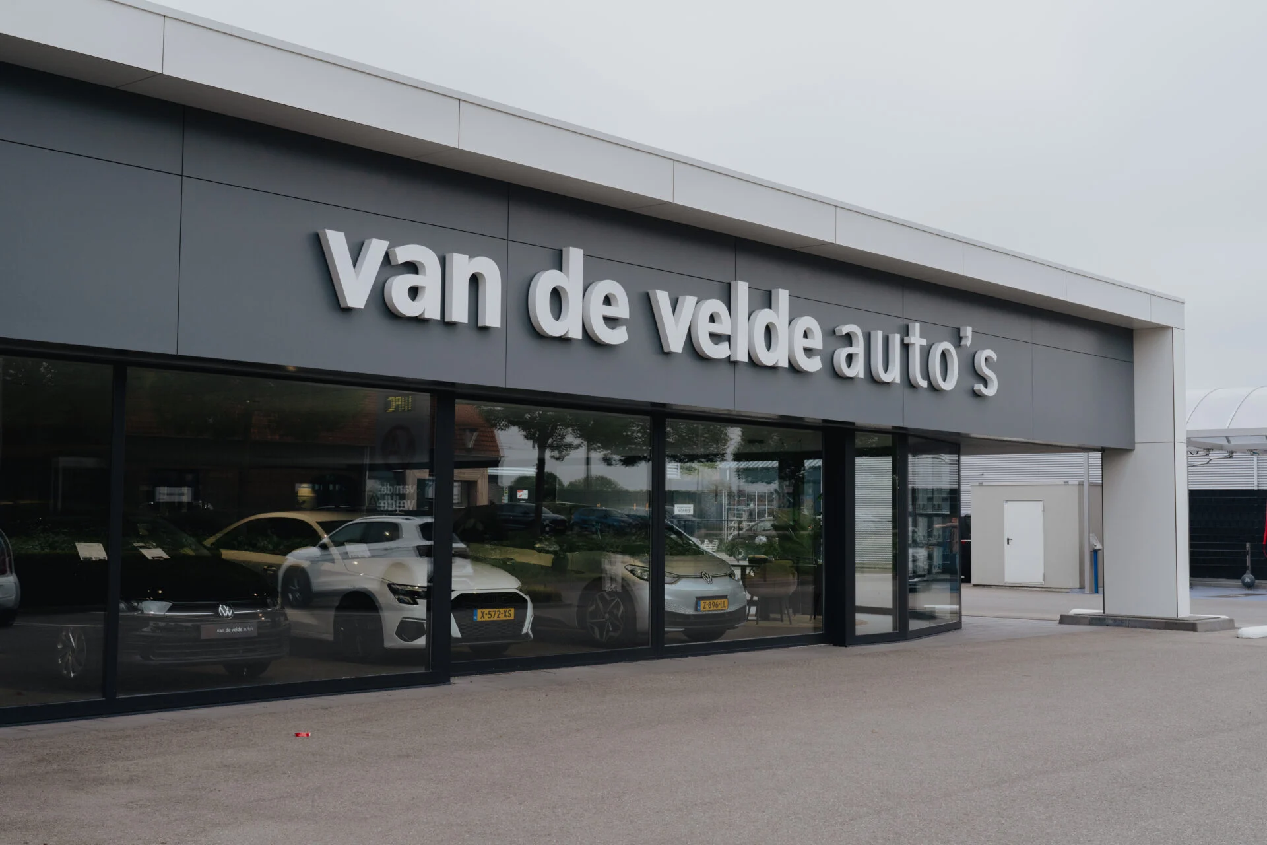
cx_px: 634
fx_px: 1513
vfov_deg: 31.2
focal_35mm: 43
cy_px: 422
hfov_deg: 45.4
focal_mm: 43
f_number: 8
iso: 800
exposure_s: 1/250
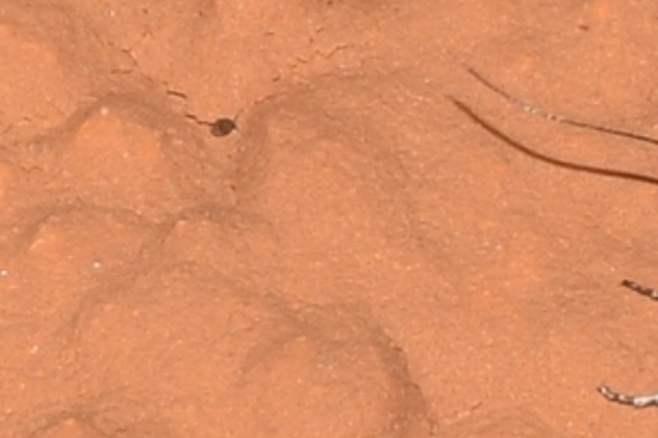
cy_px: 442
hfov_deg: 3.1
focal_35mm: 665
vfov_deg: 2.1
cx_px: 805
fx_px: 12154
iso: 100
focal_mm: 140
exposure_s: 1/60
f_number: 13
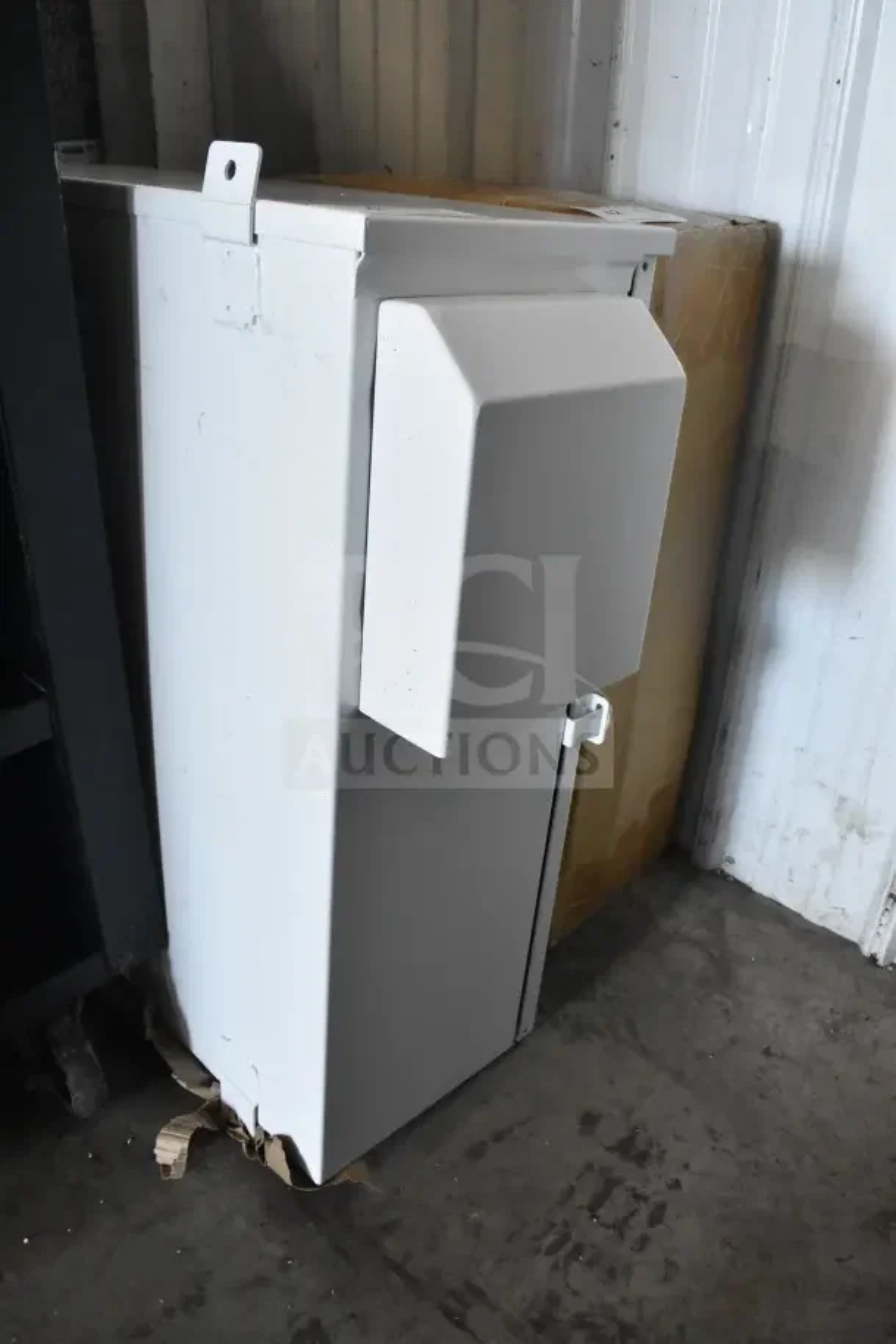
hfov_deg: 47.9
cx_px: 448
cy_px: 672
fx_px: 1008
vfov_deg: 67.4
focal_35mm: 27
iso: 6400
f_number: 5.6
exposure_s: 1/125
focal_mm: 18
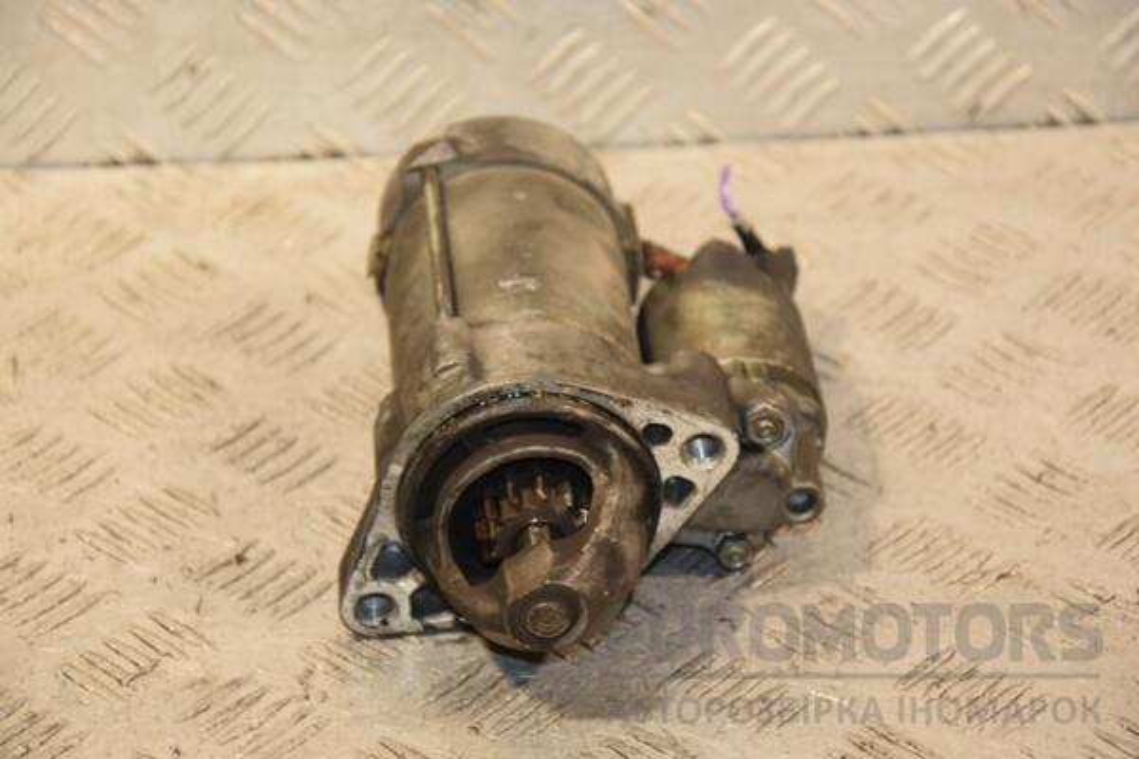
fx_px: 3796
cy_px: 380
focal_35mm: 120
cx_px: 570
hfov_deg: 17.1
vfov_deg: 11.4
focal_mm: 80
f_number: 5.3
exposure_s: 1/125
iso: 800
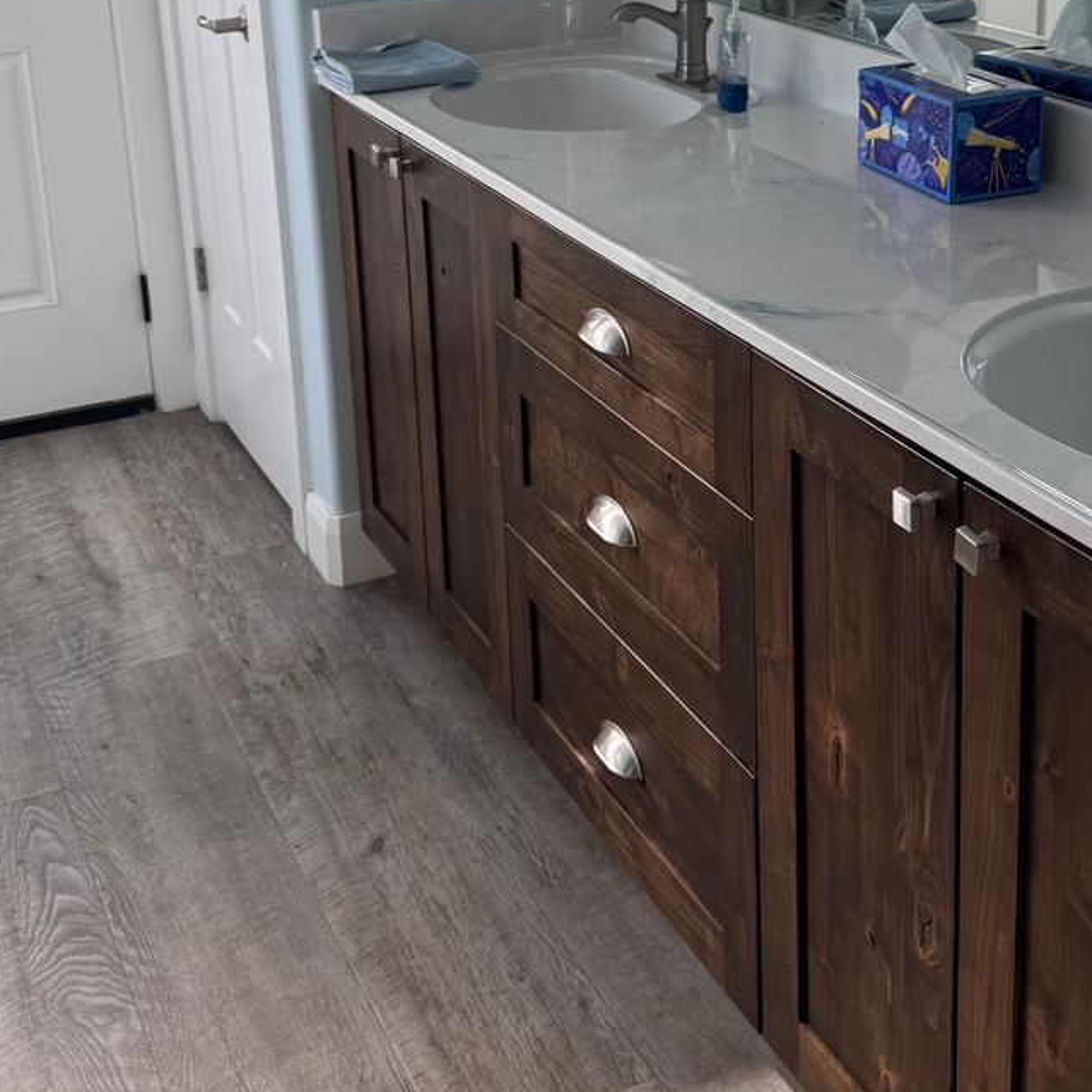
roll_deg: +2.0
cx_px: 632
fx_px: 1820
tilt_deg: -15.4
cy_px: 207
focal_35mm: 51
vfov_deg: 32.4
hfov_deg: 33.3
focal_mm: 6.76
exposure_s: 1/425
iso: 80
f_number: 1.78
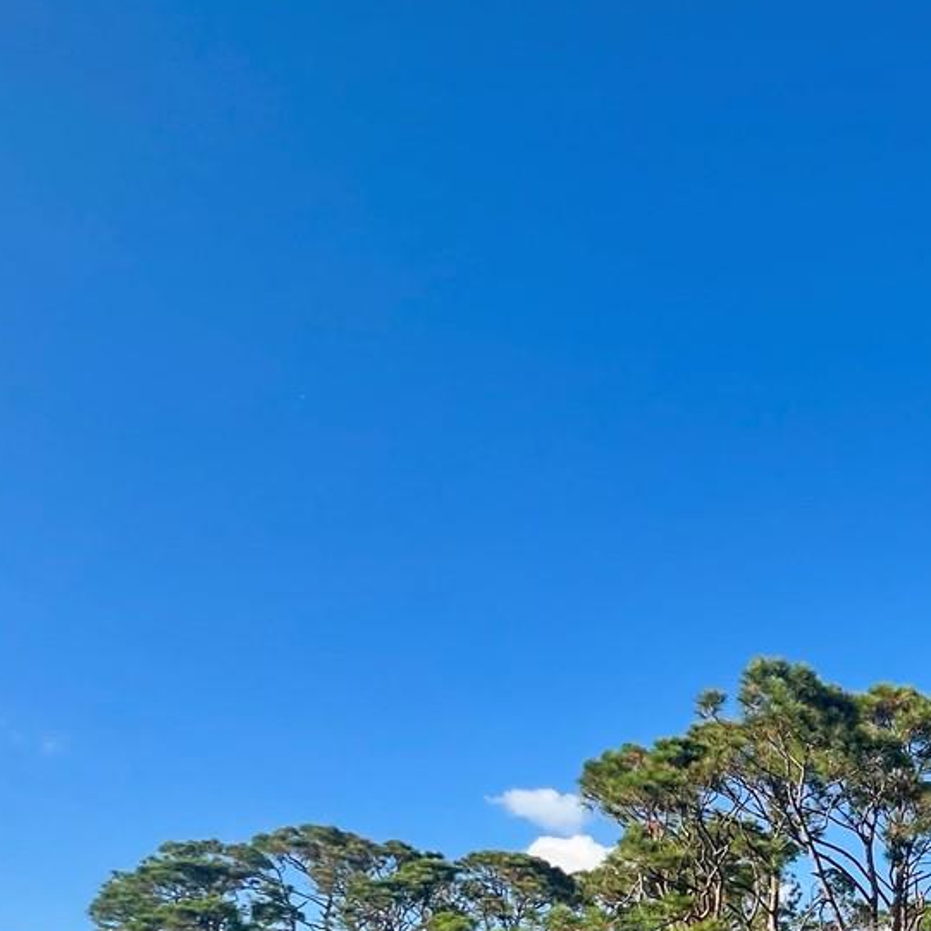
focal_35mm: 34
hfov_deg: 36.2
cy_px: 991
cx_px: 1144
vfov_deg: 40.4
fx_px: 1035
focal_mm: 1.57
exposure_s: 1/840
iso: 32
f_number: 1.8
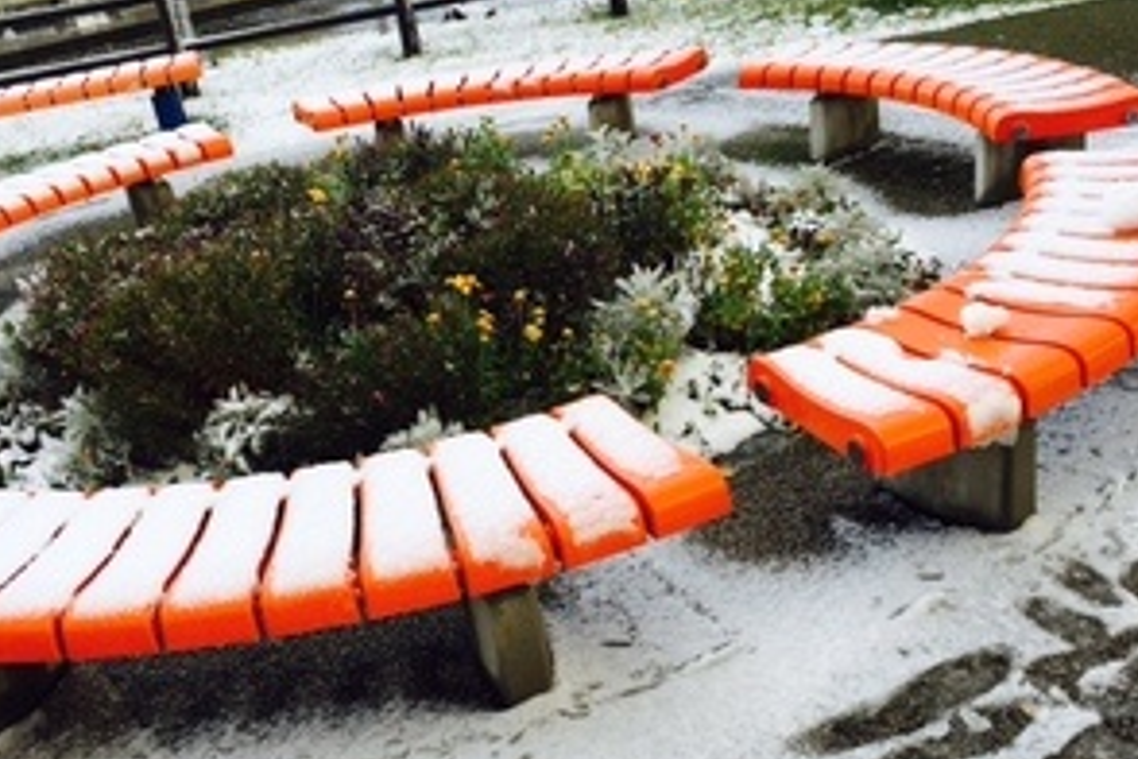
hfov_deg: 47.4
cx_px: 569
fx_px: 1296
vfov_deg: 32.5
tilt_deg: -28.3
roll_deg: +11.1
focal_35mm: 41
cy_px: 476
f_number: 2.2
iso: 40
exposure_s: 1/120
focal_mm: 4.15
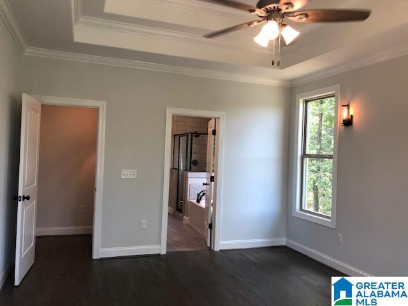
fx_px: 330
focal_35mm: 28
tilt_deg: +3.0
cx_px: 204
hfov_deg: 63.4
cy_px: 153
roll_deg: -1.3
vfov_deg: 49.7
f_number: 1.8
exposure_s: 1/120
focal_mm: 3.99
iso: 50
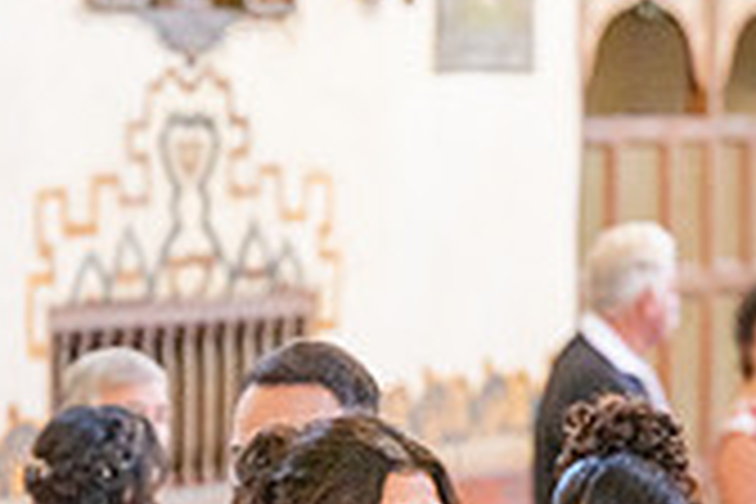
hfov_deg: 6.8
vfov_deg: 4.5
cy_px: 839
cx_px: 234
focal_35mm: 304
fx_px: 6384
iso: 1250
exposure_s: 1/320
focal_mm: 88
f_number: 3.2
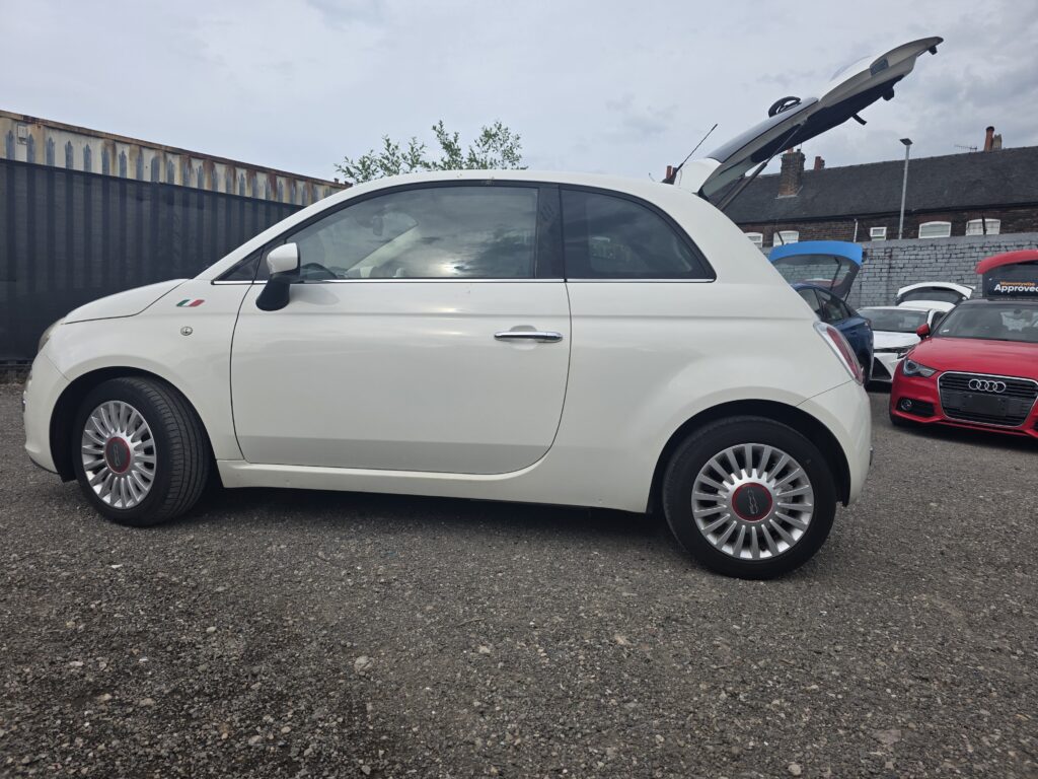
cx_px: 519
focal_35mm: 23
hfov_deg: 73.9
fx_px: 690
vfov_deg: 58.9
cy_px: 390
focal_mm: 6.3
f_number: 1.7
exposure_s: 1/3972
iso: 80
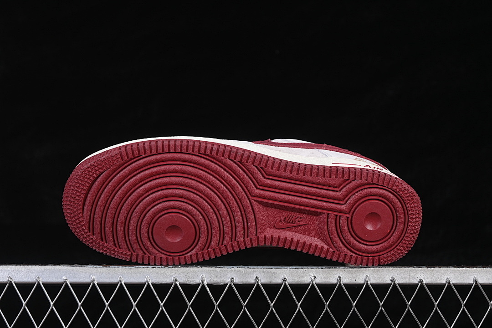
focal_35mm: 75
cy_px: 164
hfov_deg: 27.0
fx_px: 1025
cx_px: 246
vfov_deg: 18.2
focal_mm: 50
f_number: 6.3
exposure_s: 1/60
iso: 160
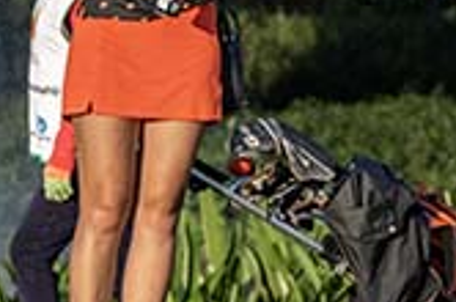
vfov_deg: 3.4
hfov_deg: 4.9
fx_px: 5133
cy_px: 181
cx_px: -717
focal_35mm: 406
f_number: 4.5
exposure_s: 1/2000
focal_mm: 70
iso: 560
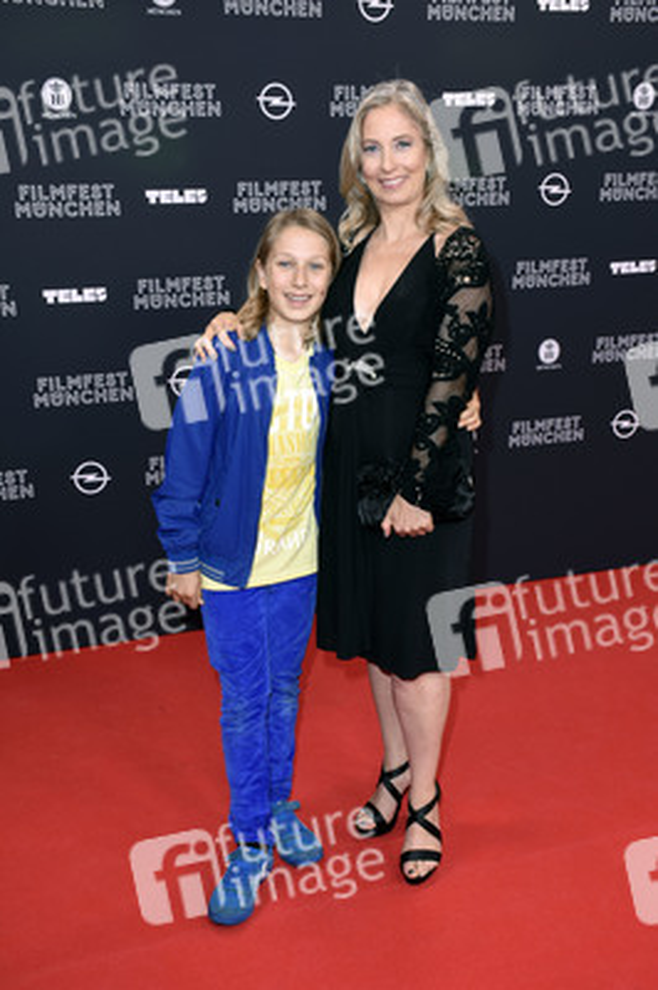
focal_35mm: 40
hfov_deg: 33.0
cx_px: 329
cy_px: 495
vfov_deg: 48.0
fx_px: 1112
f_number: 6.3
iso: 400
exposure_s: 1/100
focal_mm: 27
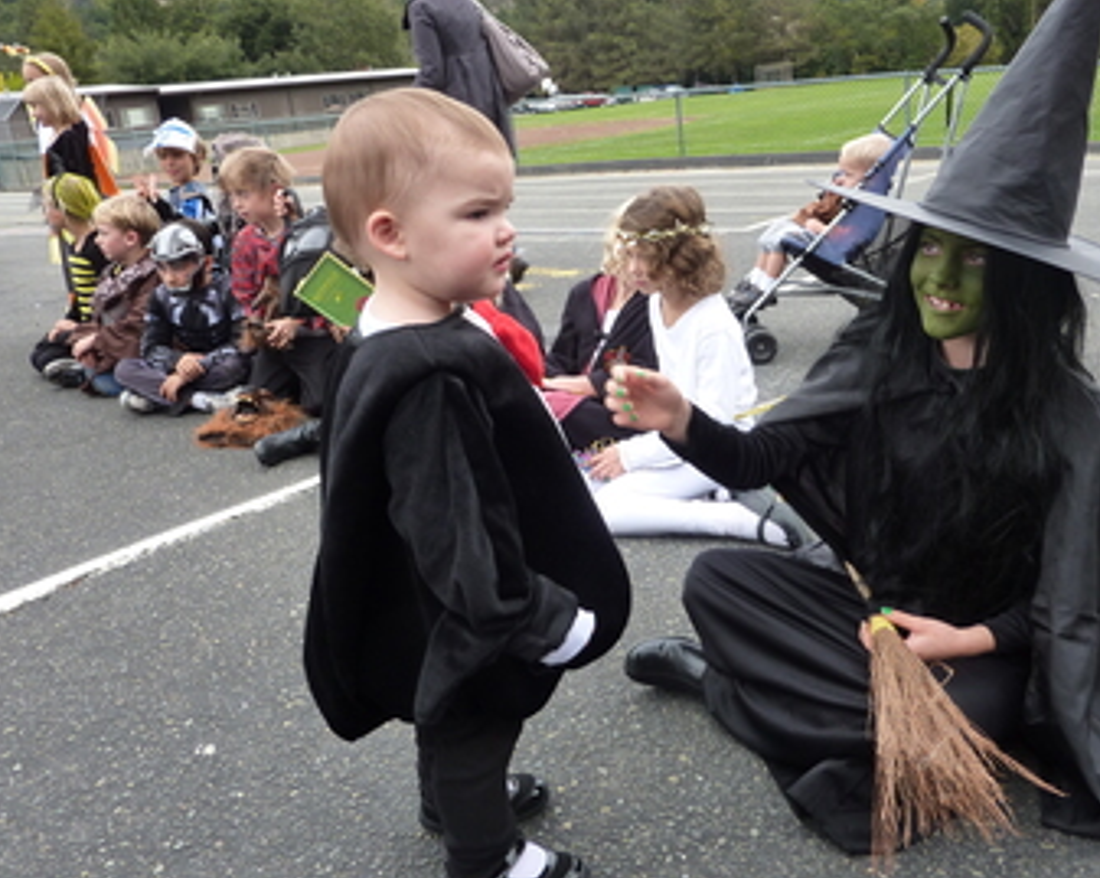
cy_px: 415
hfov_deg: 60.4
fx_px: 943
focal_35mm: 29
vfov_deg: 49.9
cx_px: 591
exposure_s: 1/125
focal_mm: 4.1
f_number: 3.5
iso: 125
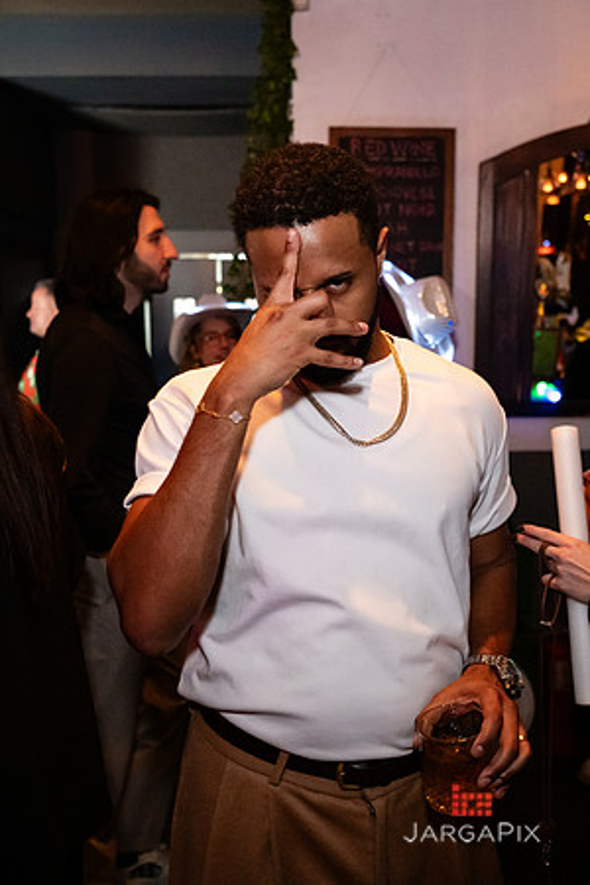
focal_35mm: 38
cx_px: 350
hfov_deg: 35.1
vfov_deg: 50.8
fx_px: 931
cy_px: 435
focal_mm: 24
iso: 3200
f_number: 2.8
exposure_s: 1/100
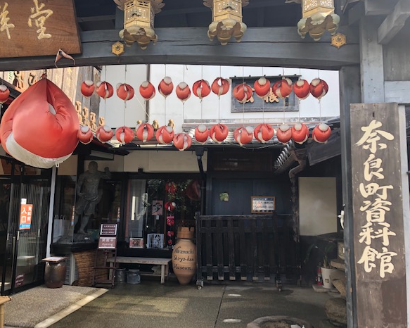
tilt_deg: +8.5
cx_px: 188
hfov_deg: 58.7
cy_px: 164
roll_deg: -0.1
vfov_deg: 48.5
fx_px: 364
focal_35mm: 30
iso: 20
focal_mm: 3.99
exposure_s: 1/232
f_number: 1.8
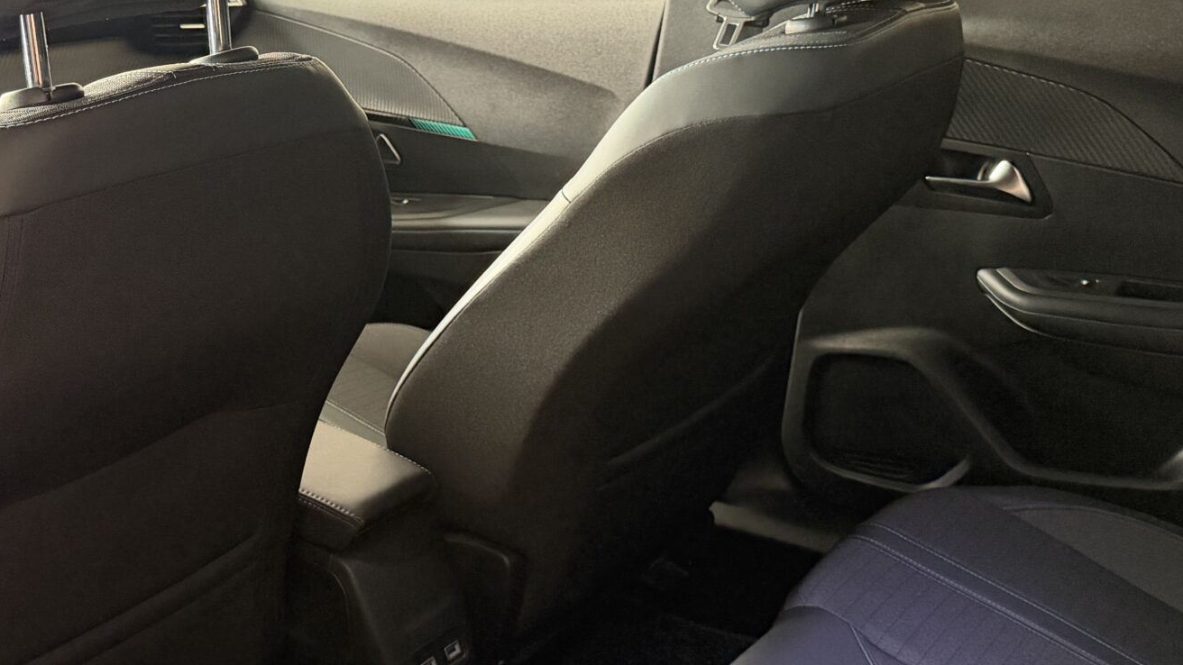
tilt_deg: -23.0
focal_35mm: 51
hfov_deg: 40.1
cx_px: 400
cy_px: 434
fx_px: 1600
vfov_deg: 23.4
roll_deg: +1.6
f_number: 1.78
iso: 800
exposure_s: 1/60
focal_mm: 6.76
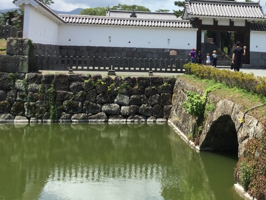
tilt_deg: +4.3
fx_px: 446
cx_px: 192
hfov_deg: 32.7
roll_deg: -2.6
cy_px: 23
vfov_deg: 24.6
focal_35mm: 58
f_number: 2.4
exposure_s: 1/895
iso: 25
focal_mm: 3.3
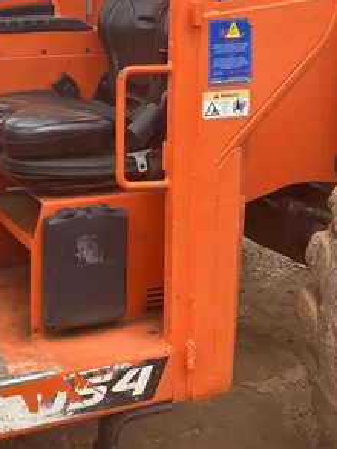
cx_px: 66
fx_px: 843
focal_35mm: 65
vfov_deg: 28.7
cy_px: 45
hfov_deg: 22.3
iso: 50
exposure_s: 1/988
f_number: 1.6
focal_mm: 5.96
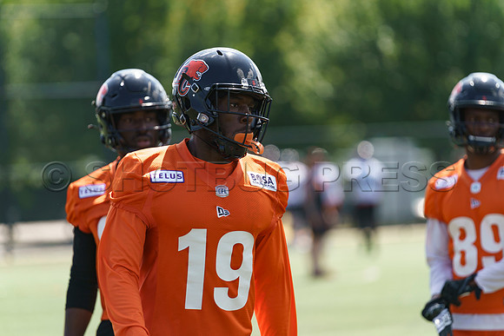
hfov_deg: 7.4
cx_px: 252
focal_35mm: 280
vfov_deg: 4.9
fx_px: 3921
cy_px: 168
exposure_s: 1/400
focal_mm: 280
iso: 125
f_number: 4
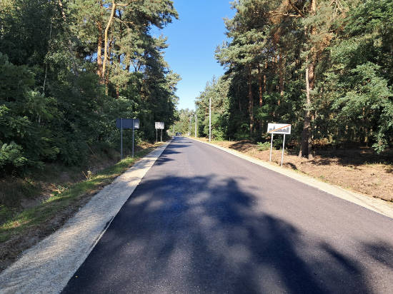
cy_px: 147
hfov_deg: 65.3
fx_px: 306
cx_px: 196
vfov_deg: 51.3
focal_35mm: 27
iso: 50
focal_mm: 4
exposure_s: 1/285
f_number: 1.8
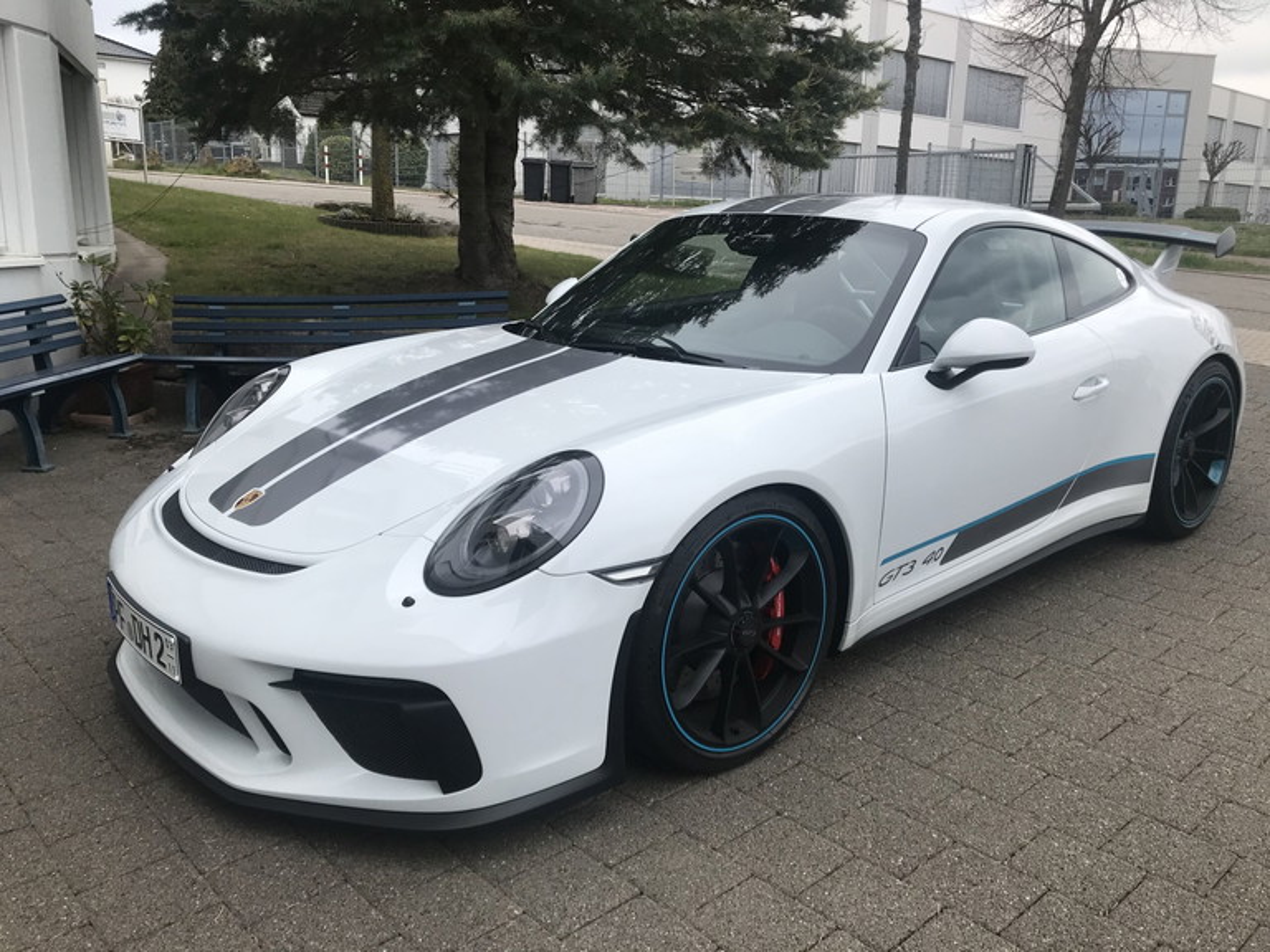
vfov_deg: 49.7
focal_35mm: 28
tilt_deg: -12.7
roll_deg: -1.2
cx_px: 635
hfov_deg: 63.4
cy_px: 476
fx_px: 1027
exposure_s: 1/840
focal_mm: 3.99
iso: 20
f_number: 1.8
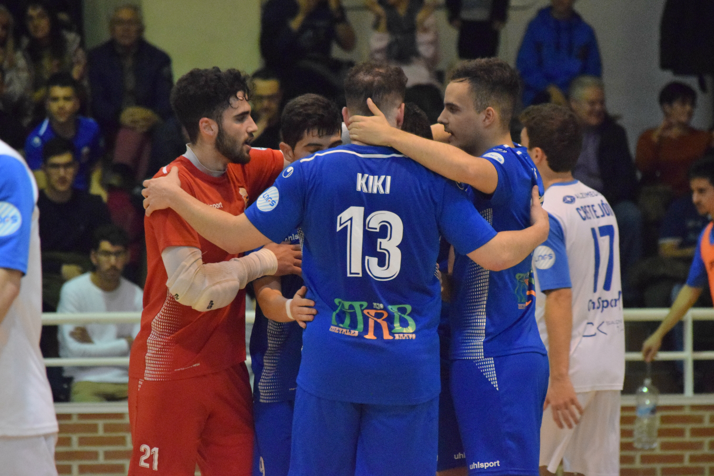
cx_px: 357
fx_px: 5950
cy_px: 238
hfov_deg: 6.9
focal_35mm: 300
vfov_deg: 4.6
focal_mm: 200
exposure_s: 1/200
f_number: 5.6
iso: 6400
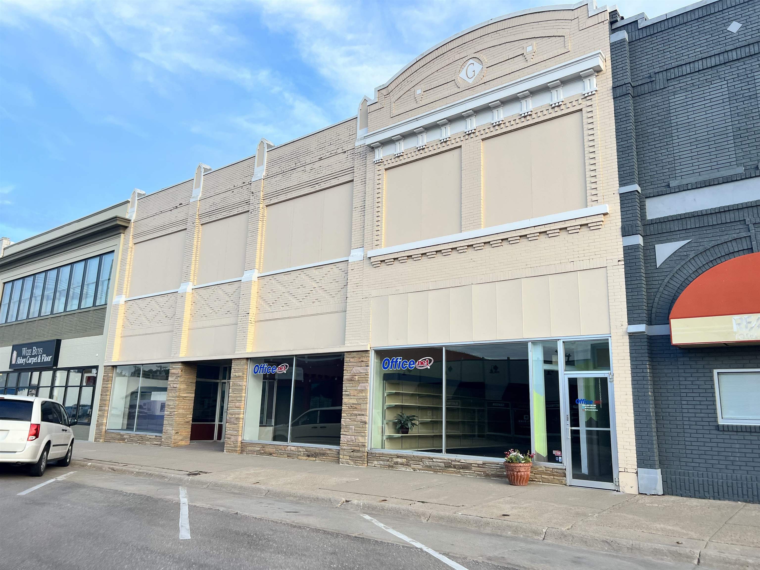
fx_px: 571
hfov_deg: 67.3
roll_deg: -1.5
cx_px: 380
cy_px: 285
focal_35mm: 26
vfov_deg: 53.1
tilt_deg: +12.2
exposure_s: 1/244
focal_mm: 5.7
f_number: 1.5
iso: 40
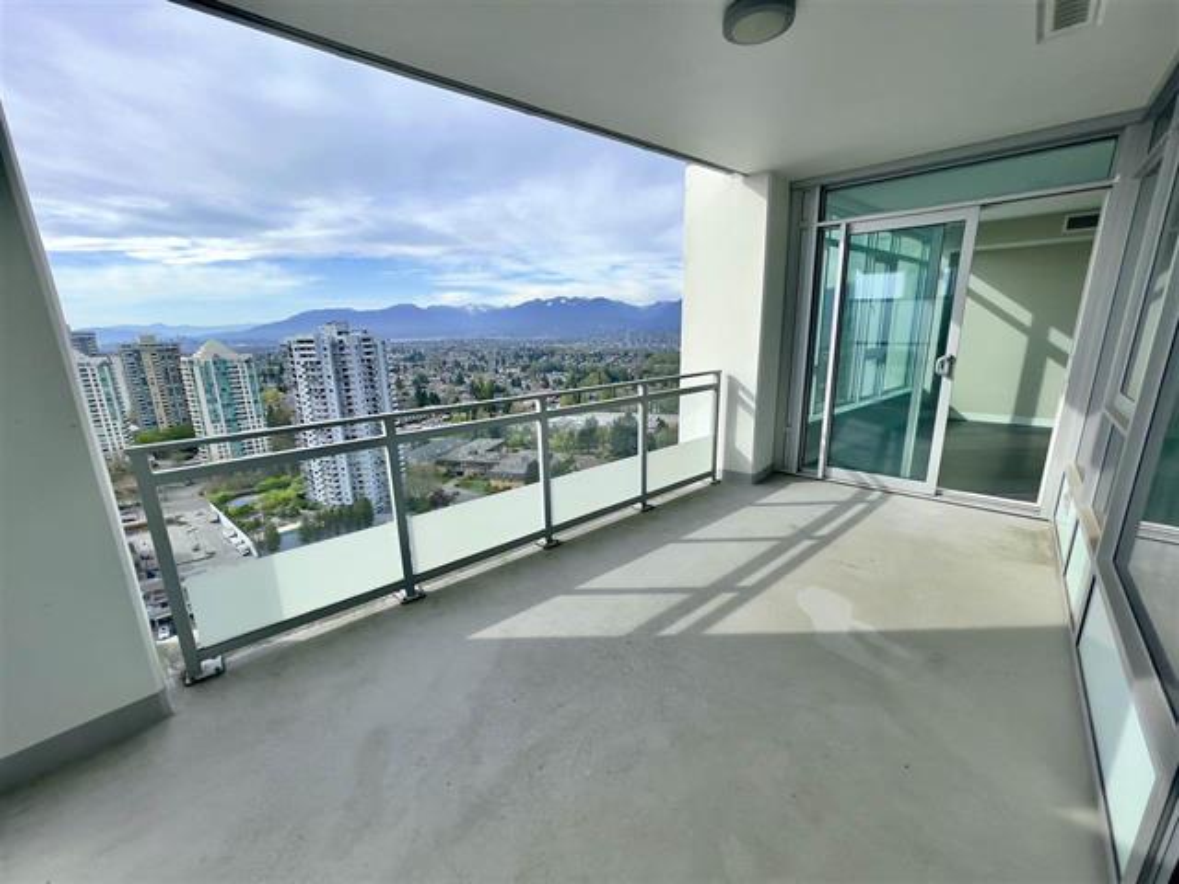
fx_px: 443
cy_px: 442
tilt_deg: -13.9
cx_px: 590
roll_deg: +1.2
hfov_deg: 106.2
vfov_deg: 89.9
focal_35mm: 13
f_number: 2.4
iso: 25
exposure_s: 1/773
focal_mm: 1.54
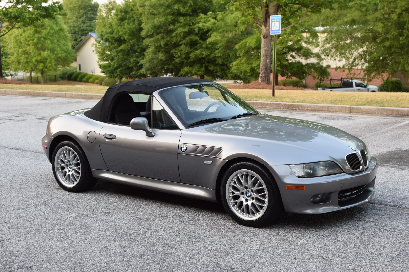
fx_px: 608
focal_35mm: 54
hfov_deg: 37.2
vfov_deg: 25.3
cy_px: 134
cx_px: 202
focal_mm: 35
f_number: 4.5
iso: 400
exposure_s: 1/80
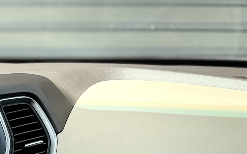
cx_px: -82
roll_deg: -0.2
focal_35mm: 113
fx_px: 760
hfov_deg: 17.2
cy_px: 197
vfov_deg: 11.3
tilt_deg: -15.1
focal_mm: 6.76
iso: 80
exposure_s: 1/477
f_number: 1.78
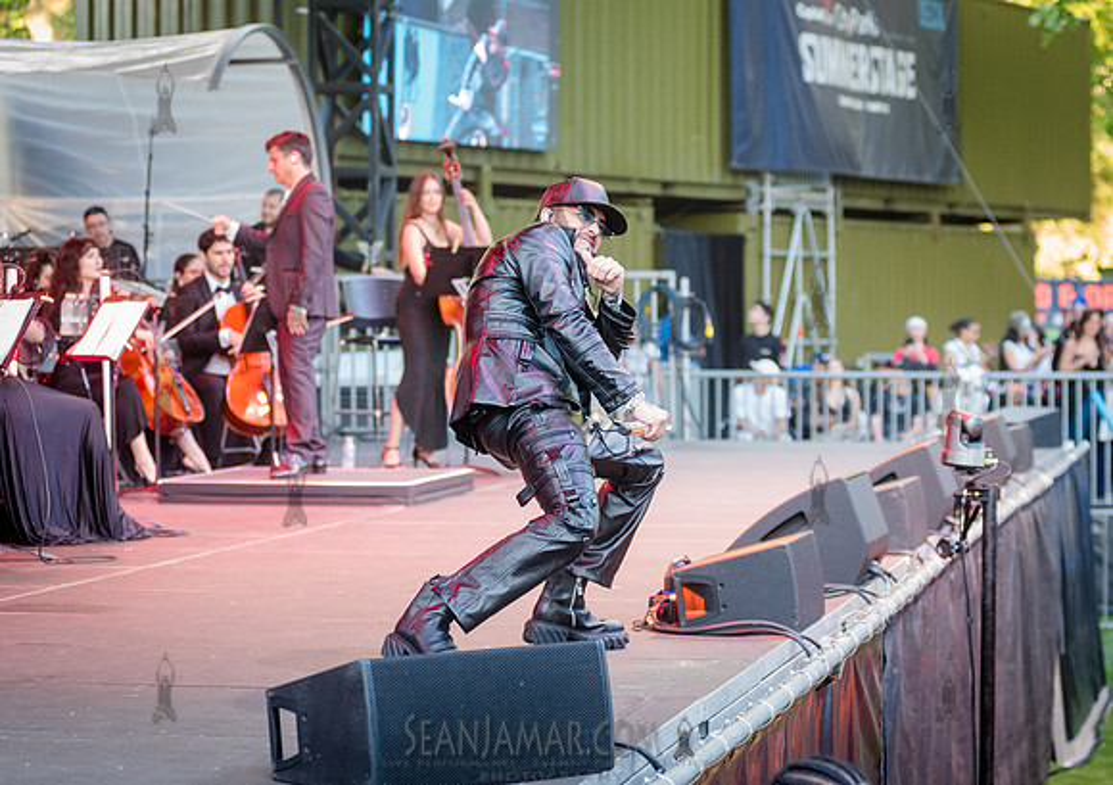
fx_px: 3105
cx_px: 568
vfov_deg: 14.4
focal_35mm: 99
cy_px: 344
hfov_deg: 20.3
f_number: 3.5
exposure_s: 1/320
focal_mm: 80
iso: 3200
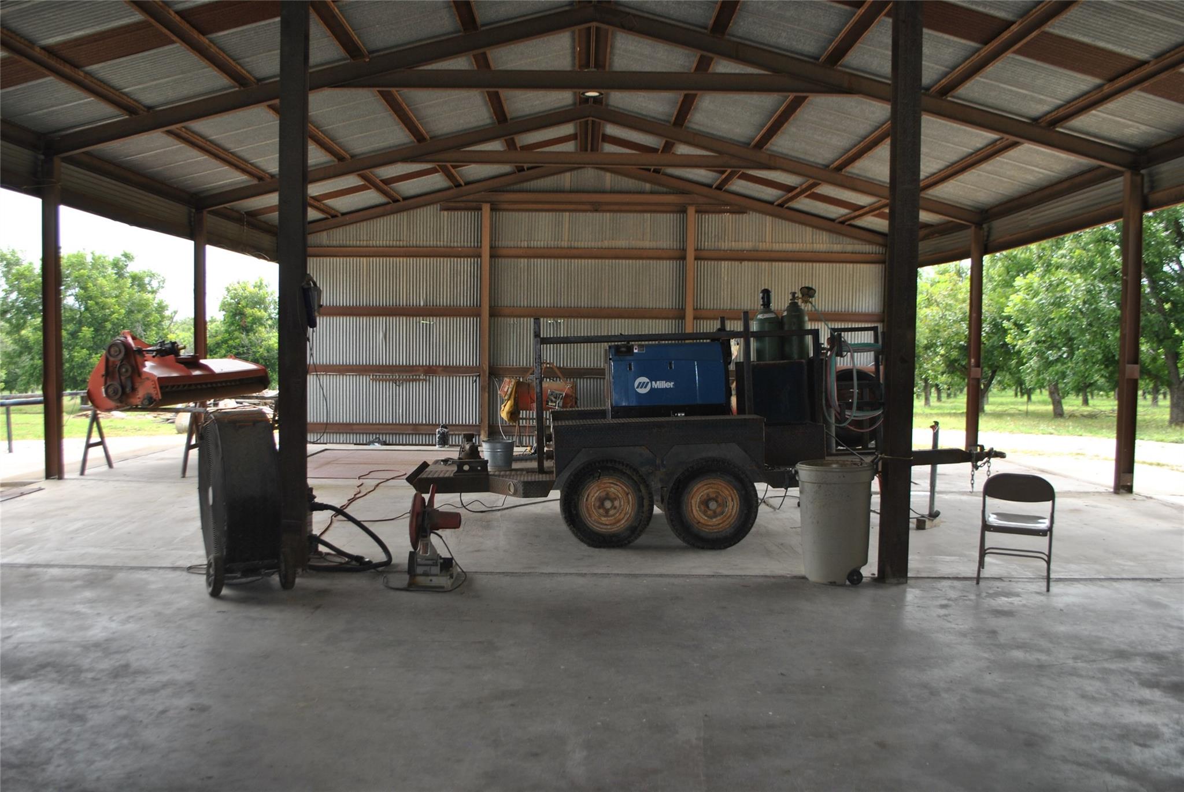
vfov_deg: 43.7
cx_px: 592
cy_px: 396
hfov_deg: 61.9
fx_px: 988
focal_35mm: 30
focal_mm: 20
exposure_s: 1/200
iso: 100
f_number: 4
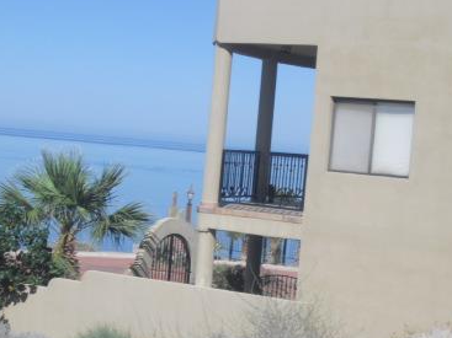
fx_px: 1436
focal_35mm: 110
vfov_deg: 13.4
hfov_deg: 17.8
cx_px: 153
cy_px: 213
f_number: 10.6
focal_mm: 11.2
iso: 64
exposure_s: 1/125
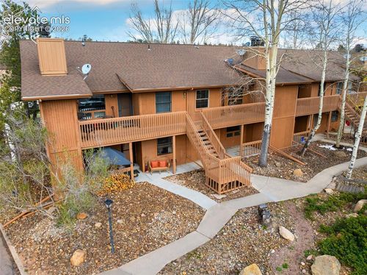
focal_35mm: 24
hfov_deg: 71.6
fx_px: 254
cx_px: 184
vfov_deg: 56.7
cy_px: 138
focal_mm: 12.29
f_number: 2.8
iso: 180
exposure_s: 1/1600
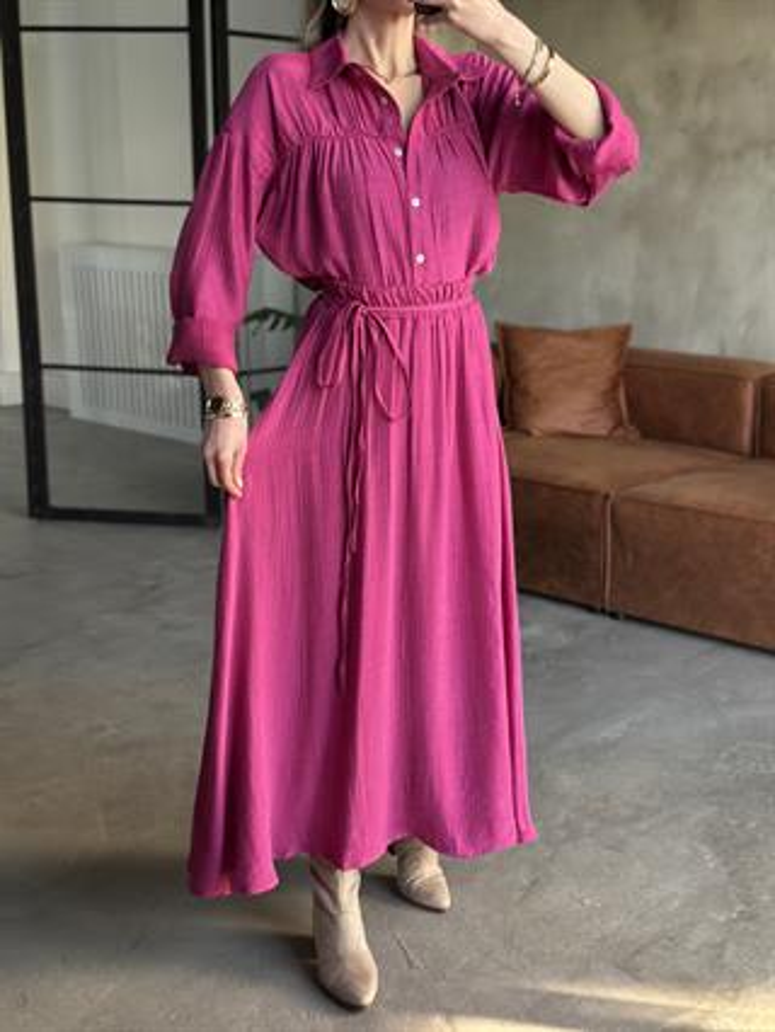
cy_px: 516
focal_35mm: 48
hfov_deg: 30.3
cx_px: 388
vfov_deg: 39.6
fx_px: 1431
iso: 250
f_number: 1.78
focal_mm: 6.86
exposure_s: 1/60
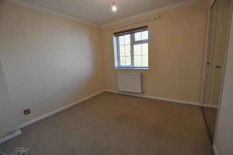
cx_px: 116
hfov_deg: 100.4
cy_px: 78
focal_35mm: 15
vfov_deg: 77.2
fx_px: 97
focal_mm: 10
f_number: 4
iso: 400
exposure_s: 1/60
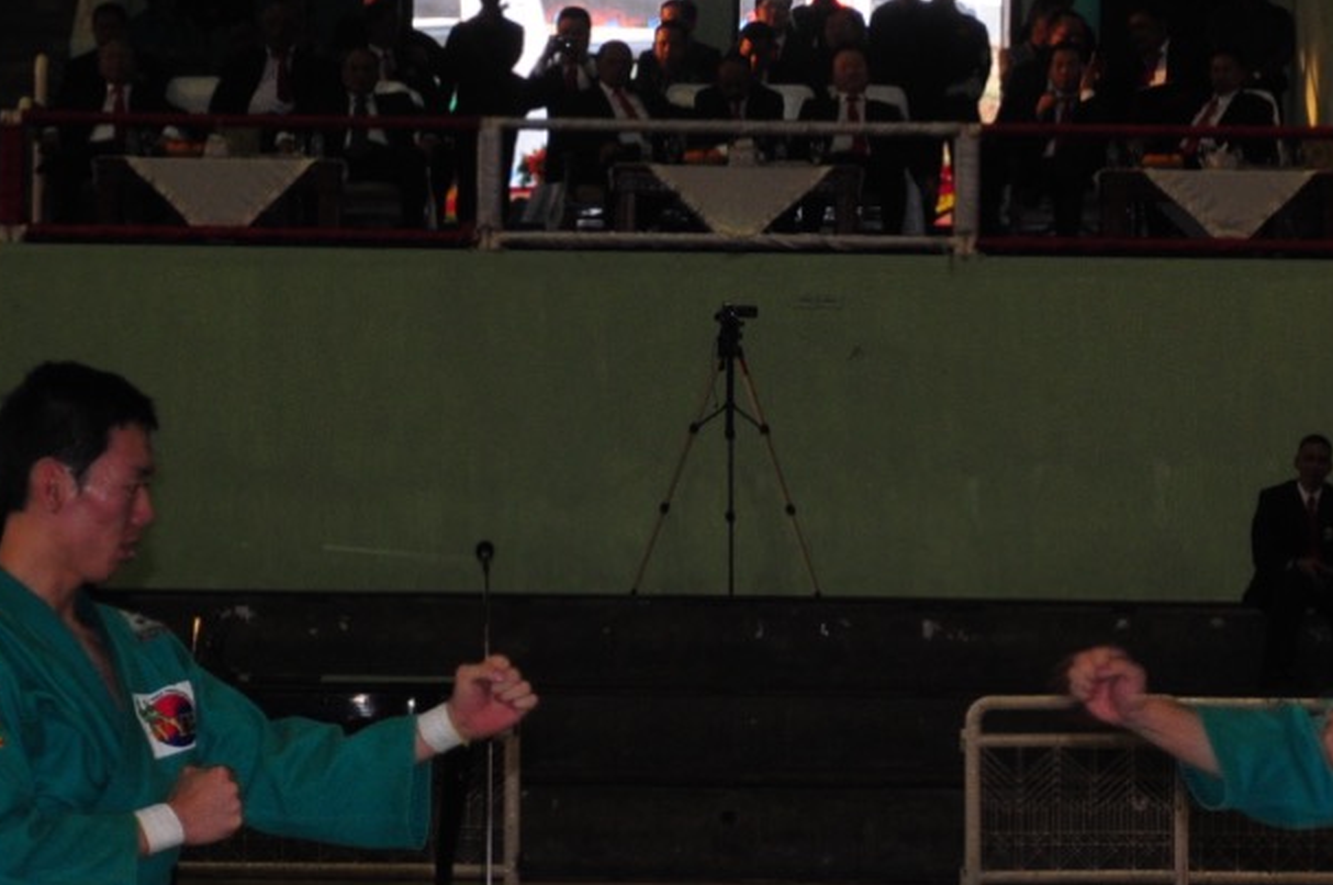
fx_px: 6730
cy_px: 788
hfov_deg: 11.3
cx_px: 740
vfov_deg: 7.5
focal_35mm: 182
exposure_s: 1/50
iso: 500
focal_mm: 46
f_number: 5.3
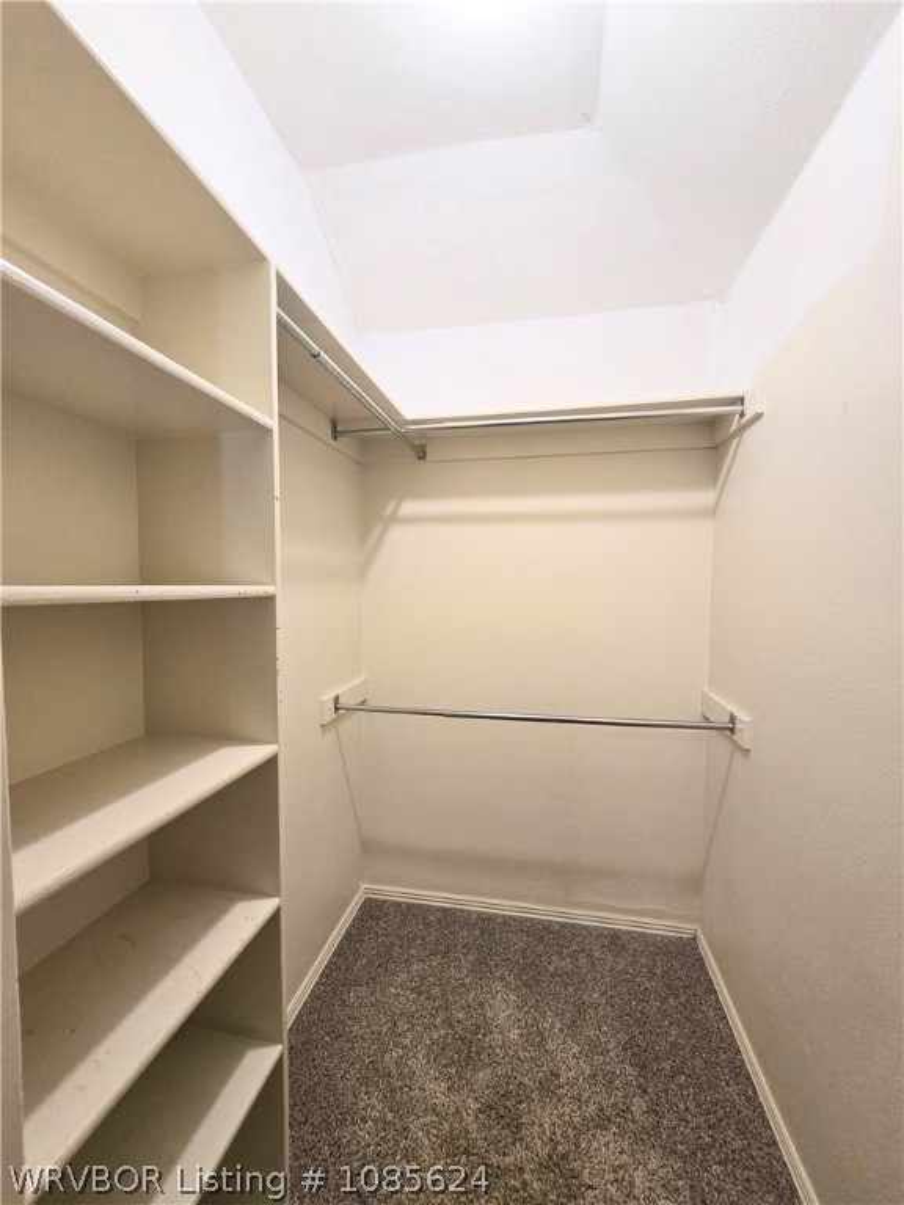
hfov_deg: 89.9
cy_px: 602
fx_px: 453
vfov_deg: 106.2
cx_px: 452
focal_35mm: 13
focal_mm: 2.2
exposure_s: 1/60
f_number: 2.2
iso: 200
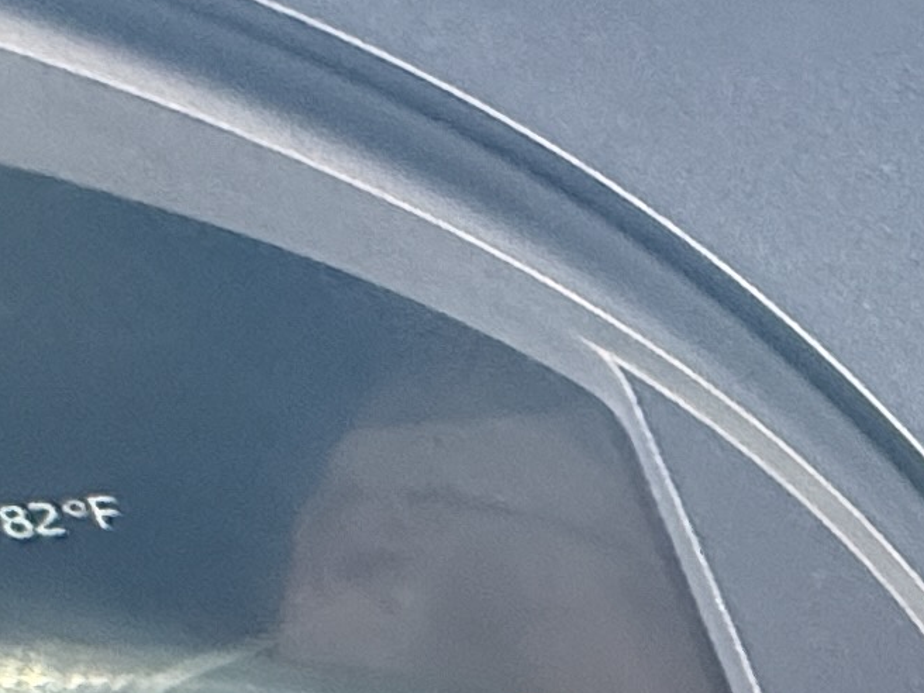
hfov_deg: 12.6
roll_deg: -2.5
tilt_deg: -38.2
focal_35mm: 86
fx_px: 2296
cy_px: 1309
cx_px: 2566
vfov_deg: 14.7
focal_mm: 2.22
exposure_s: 1/99
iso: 320
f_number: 2.2
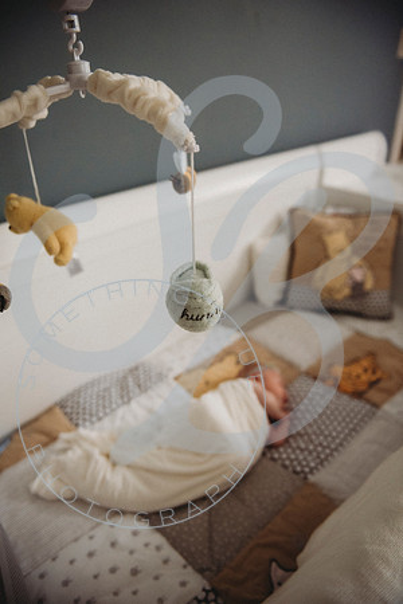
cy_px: 302
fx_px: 403
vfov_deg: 73.7
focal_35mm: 24
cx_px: 202
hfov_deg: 53.1
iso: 3200
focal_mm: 24
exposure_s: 1/125
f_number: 2.8
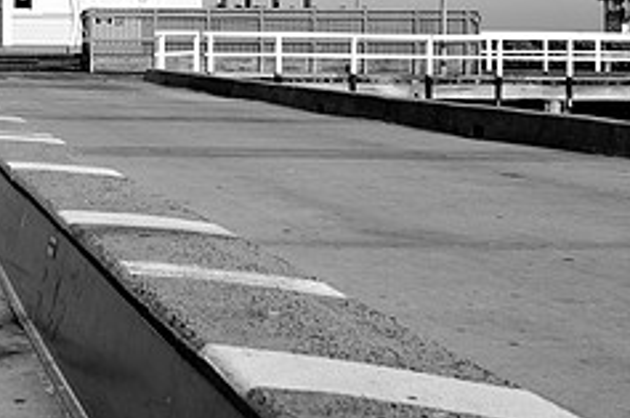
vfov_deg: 15.0
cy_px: -51
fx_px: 1537
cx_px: 5
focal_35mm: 88
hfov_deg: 22.3
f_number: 7.1
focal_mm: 24
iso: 100
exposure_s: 1/400
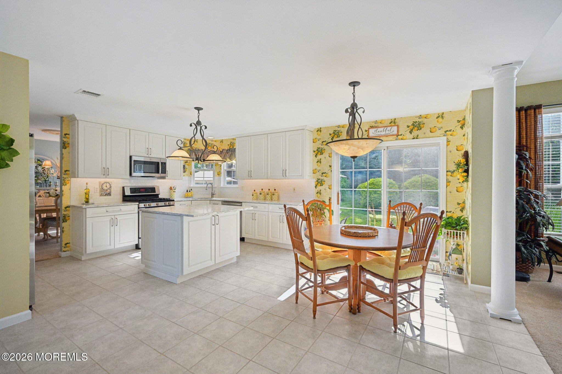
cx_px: 281
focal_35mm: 16
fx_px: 250
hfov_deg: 96.7
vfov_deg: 73.7
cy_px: 187
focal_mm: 16
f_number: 8
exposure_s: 1/320
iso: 800
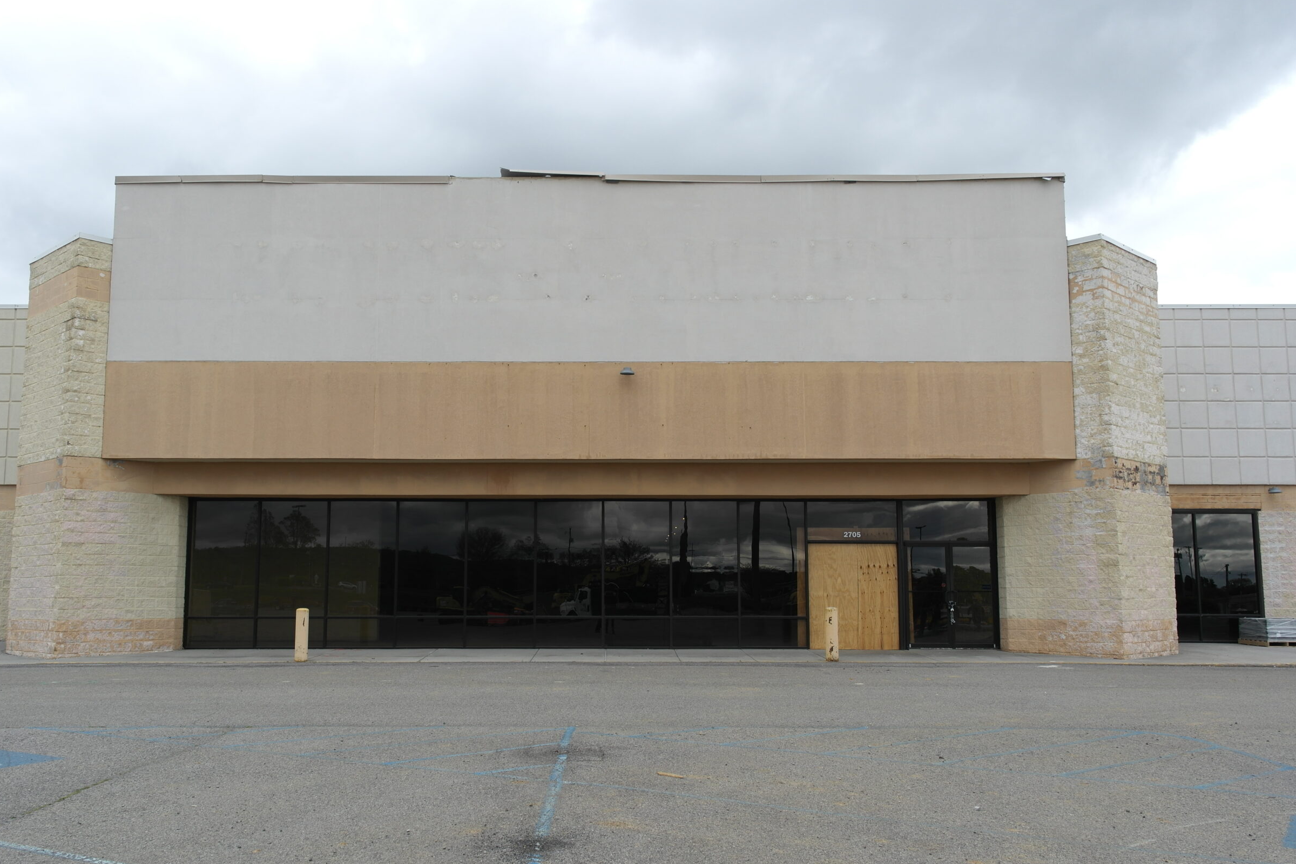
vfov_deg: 41.1
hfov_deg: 58.7
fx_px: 1152
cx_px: 607
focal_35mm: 32
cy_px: 436
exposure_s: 1/200
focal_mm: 20
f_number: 5.6
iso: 100
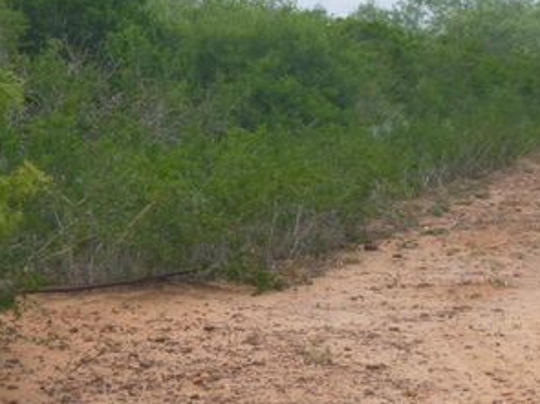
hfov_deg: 19.3
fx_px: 1591
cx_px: 287
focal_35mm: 102
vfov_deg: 14.5
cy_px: 126
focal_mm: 8.4
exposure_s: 1/320
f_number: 4.8
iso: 100
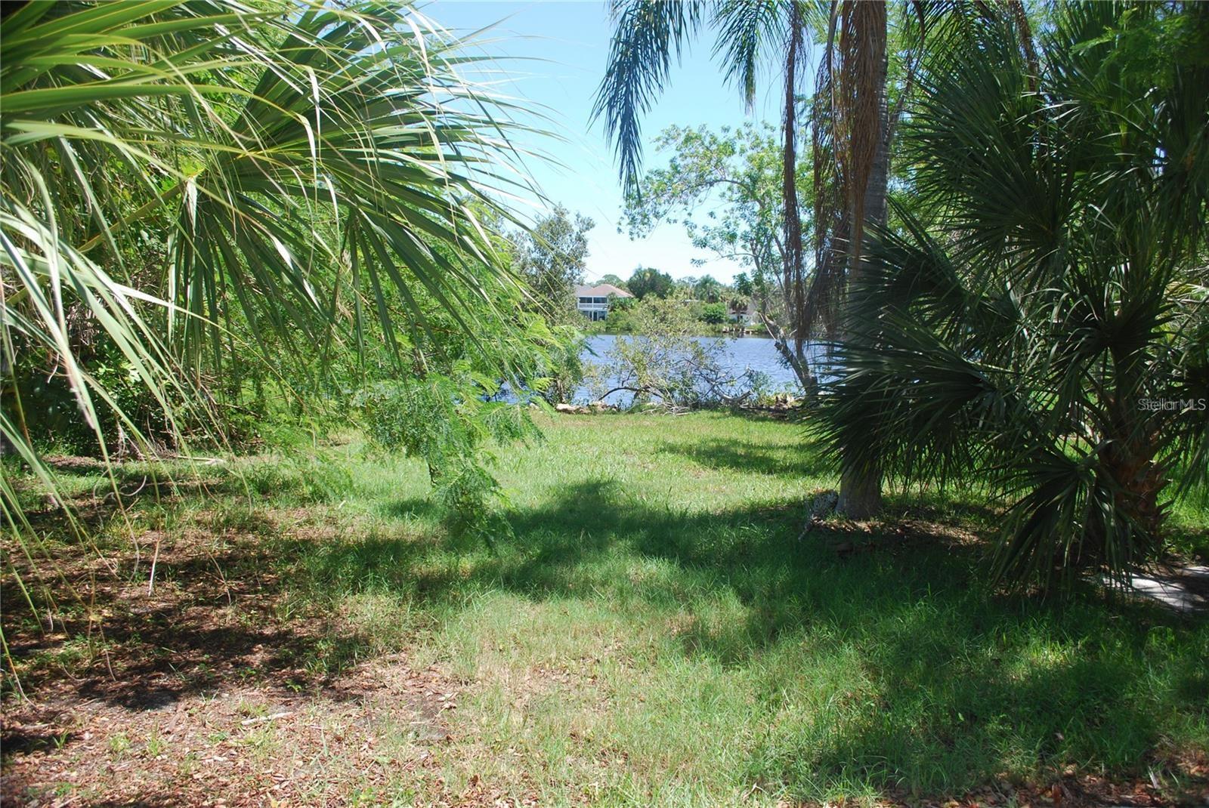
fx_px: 908
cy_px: 404
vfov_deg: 48.0
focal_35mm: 27
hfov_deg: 67.3
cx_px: 604
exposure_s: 1/125
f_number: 5.6
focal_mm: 18
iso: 180
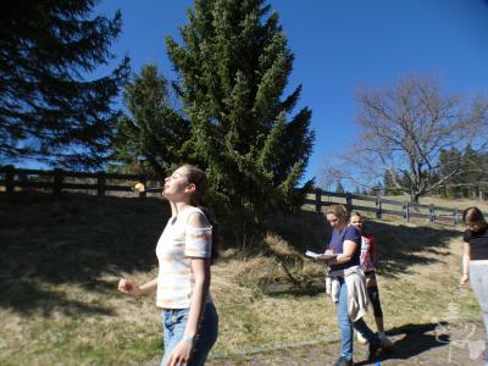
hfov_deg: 81.7
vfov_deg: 66.0
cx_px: 244
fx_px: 282
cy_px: 183
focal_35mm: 20
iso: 80
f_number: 2.8
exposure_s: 1/1300
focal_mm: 3.6
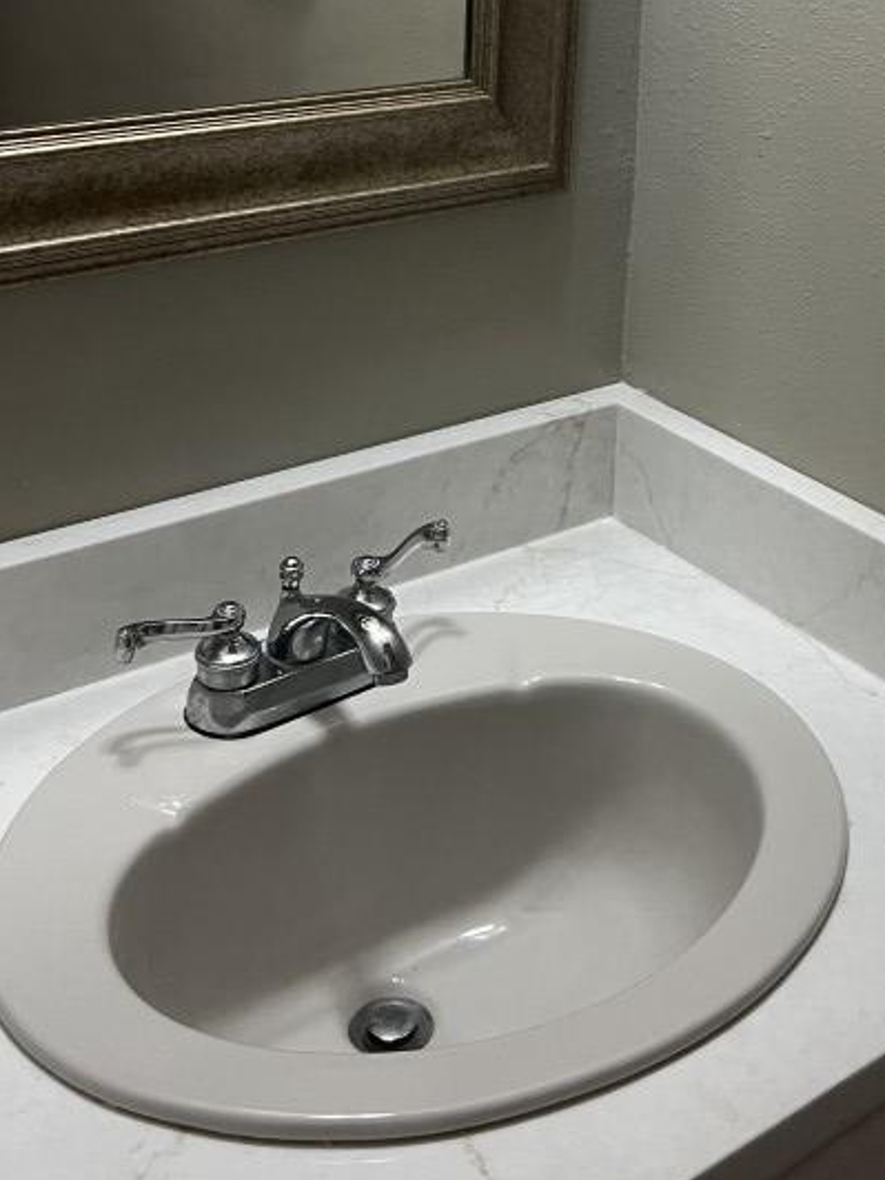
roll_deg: -2.0
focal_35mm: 50
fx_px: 1704
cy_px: 191
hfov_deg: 28.9
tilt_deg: -16.9
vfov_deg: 36.5
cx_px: 599
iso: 125
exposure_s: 1/60
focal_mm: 5.7
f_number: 1.5
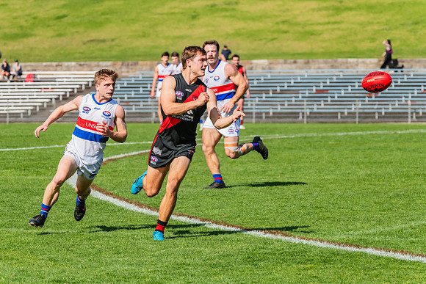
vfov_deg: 5.4
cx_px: 208
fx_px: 3037
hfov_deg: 8.0
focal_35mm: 257
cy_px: 139
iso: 800
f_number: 11
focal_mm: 250
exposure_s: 1/1600
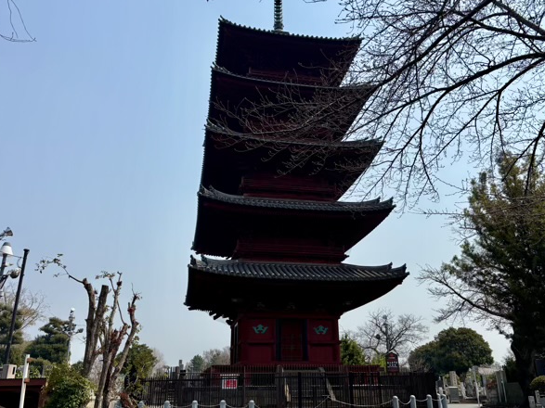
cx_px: 281
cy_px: 191
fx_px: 488
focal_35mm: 31
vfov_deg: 45.4
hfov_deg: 58.3
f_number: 1.6
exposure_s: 1/6329
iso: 50
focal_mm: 5.96
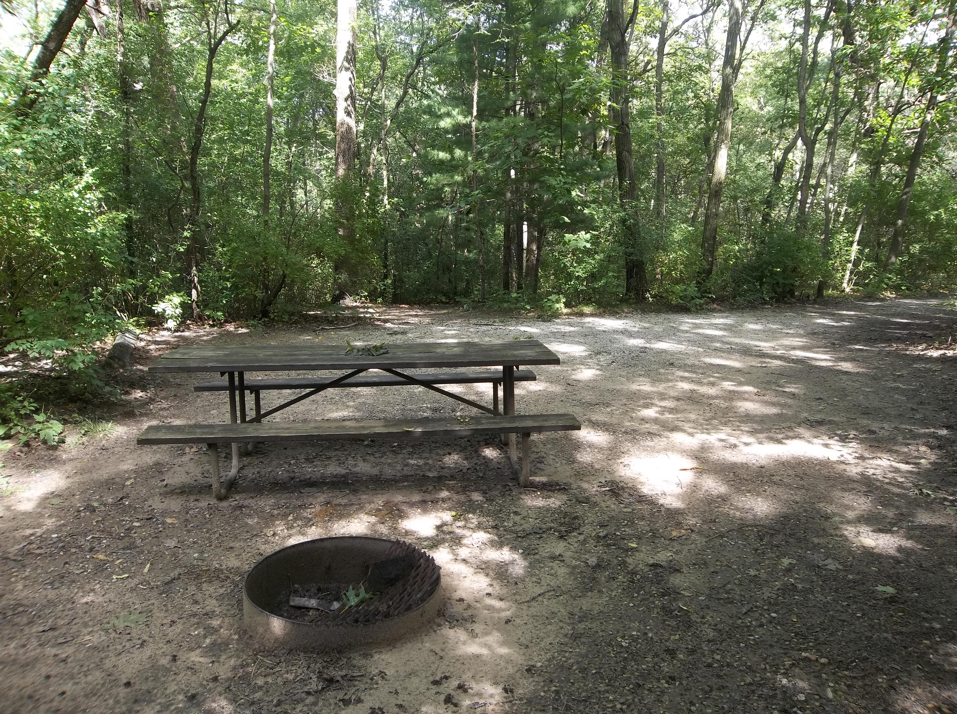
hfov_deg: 65.4
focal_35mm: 27
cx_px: 478
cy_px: 357
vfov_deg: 51.2
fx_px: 745
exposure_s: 1/40
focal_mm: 4.9
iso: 80
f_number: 3.5
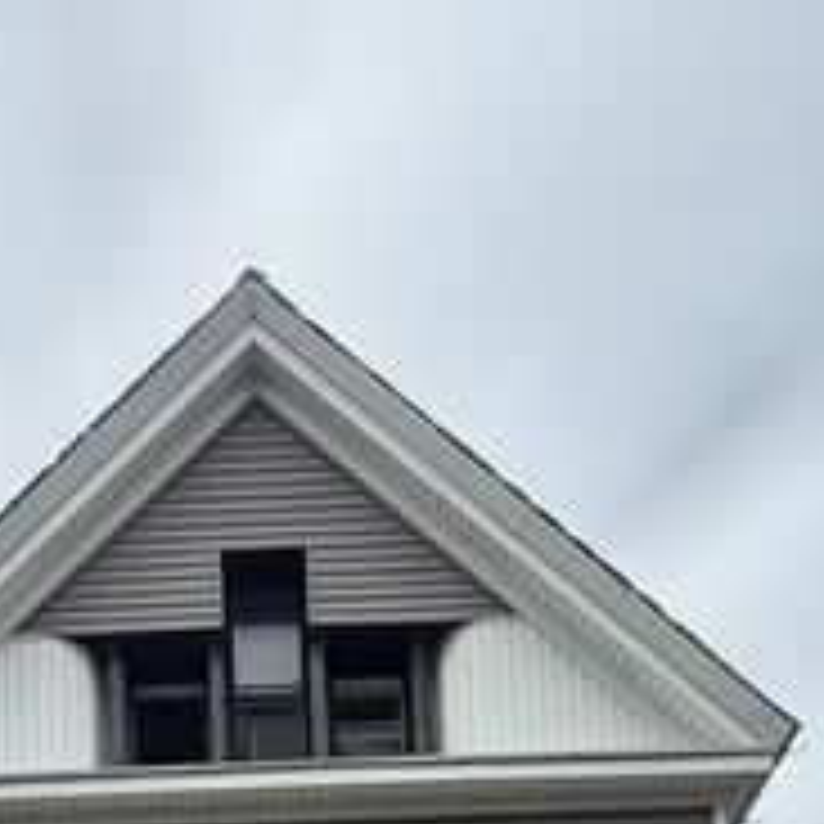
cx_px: 302
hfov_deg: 37.3
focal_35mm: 45
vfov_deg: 23.2
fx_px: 1212
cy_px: 1425
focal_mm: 2.22
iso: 64
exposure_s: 1/1017
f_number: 2.2
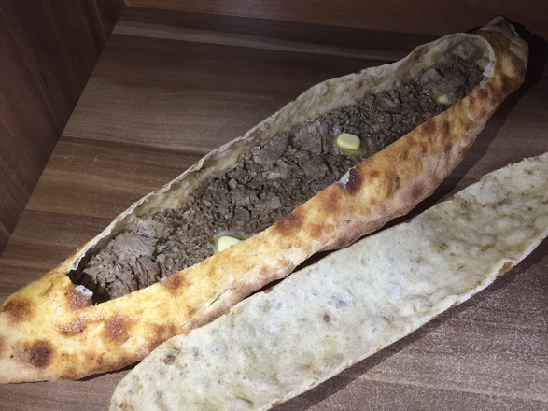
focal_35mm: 29
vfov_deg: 48.2
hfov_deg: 61.7
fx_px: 459
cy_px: 206
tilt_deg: -55.9
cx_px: 274
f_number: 2.2
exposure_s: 1/33
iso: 160
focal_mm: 4.15
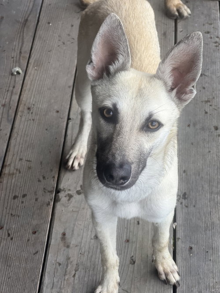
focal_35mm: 77
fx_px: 653
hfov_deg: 19.1
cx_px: 110
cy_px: 146
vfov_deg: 25.3
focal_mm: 9
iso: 64
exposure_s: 1/121
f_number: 2.8
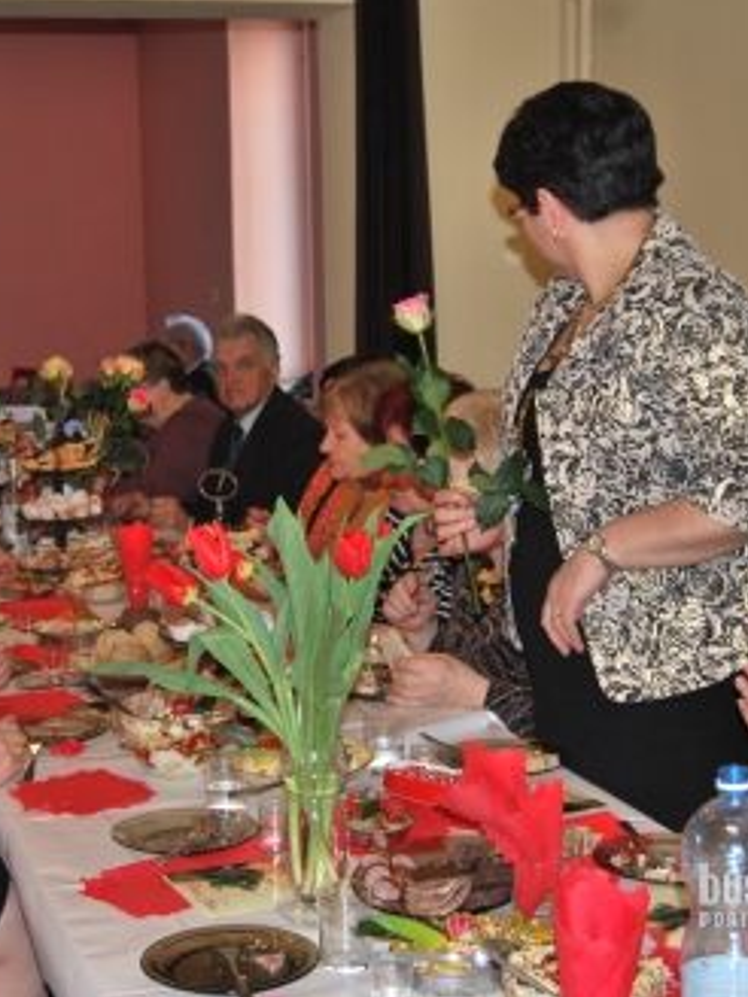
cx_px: 274
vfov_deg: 29.4
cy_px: 491
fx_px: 1902
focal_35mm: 66
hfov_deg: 22.2
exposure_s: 1/60
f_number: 4.2
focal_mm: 30
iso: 200
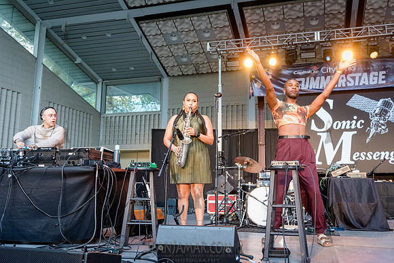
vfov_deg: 38.9
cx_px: 197
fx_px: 372
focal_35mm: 34
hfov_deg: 55.8
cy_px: 132
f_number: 3.5
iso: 4000
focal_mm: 34
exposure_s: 1/800
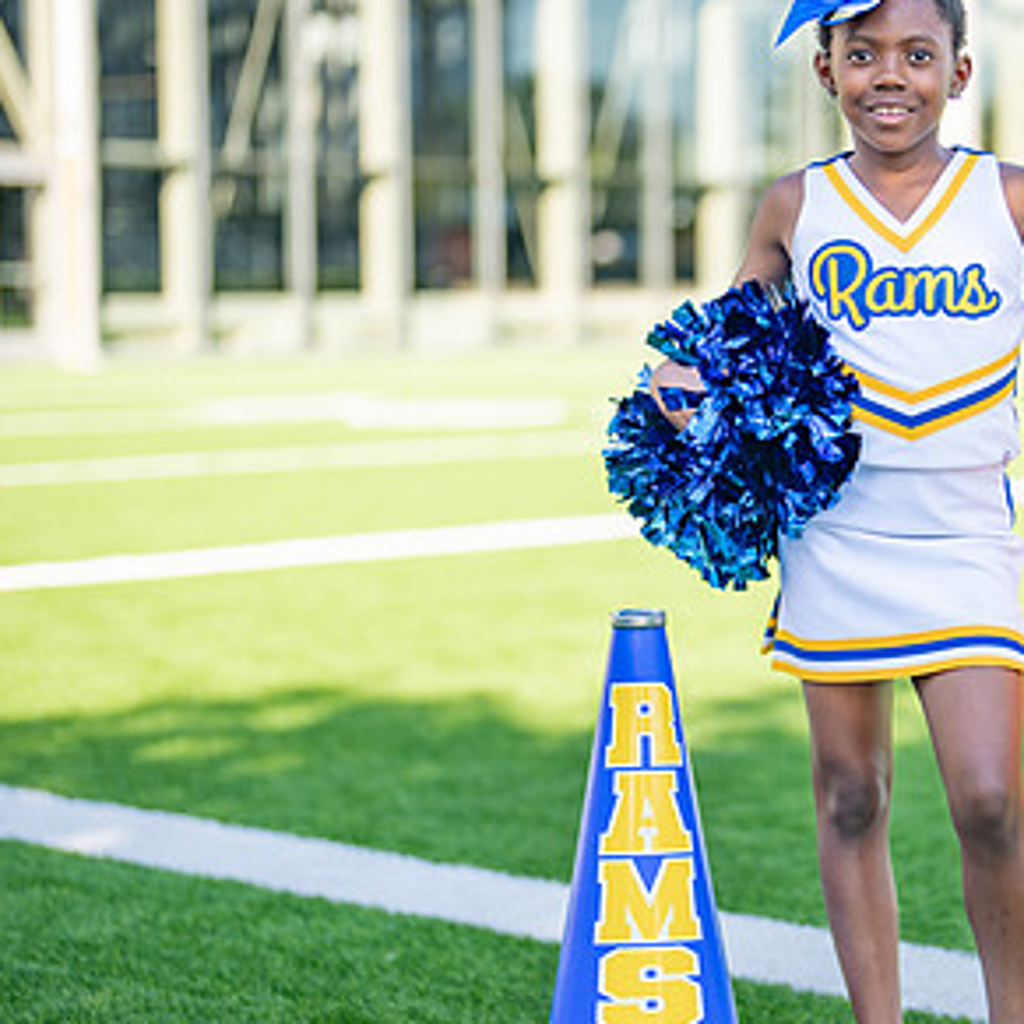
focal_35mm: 94
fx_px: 3146
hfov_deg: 18.2
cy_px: 556
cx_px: 920
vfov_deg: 18.5
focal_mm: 50
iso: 100
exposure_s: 1/2000
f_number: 1.2
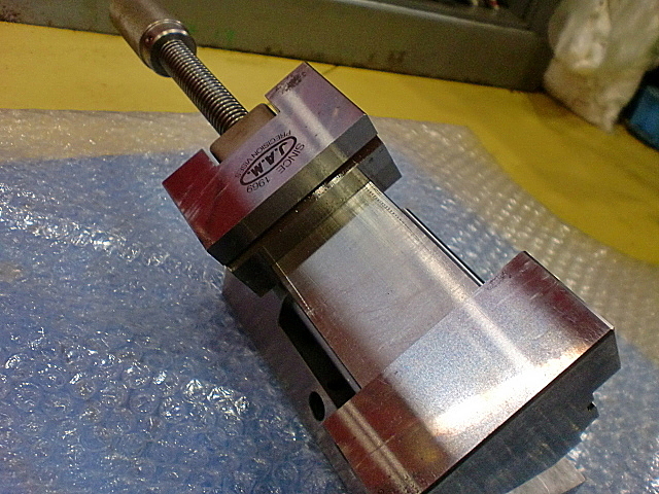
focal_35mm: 35
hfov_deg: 52.6
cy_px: 247
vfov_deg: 40.7
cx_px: 330
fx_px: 666
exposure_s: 1/60
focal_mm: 6.3
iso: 250
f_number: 3.1
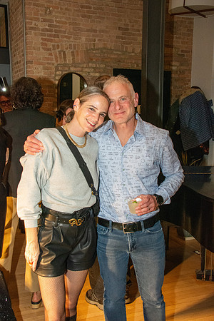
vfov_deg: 43.6
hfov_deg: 29.9
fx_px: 401
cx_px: 107
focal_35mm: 45
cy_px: 160
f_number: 11
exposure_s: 1/125
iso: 5000
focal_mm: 30
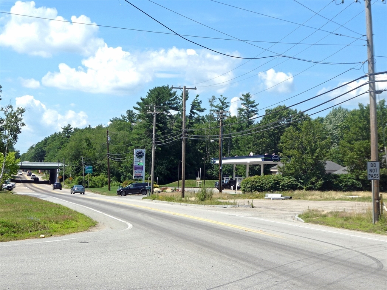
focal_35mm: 70
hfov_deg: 27.8
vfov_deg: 21.0
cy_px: 145
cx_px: 194
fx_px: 783
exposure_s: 1/640
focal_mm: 12.5
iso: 80
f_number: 4.5
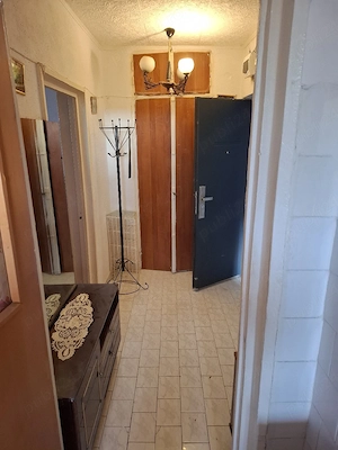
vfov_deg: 73.9
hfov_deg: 58.9
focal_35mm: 23
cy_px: 225
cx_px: 169
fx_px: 299
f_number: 1.8
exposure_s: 1/33
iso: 320
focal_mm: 5.54
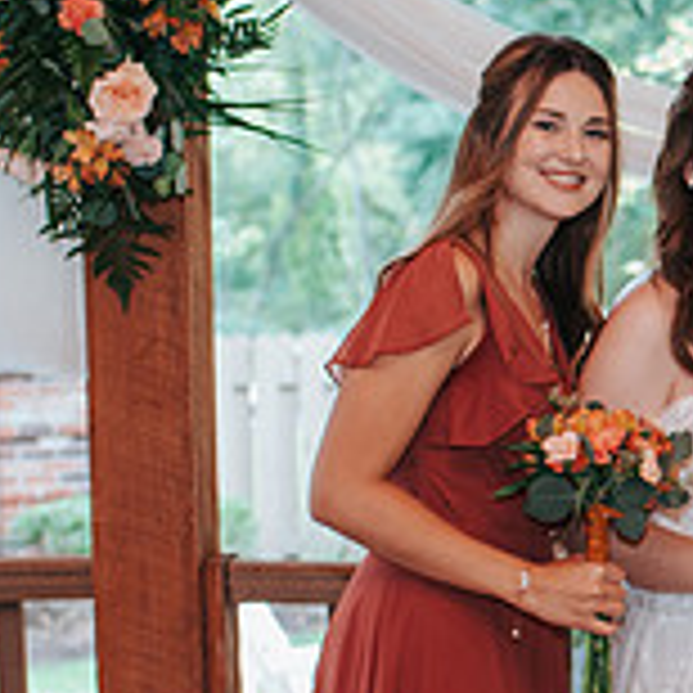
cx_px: 1024
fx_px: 2786
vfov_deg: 14.1
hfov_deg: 13.4
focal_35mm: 123
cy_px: 523
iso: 500
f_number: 3.2
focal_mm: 35
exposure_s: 1/200
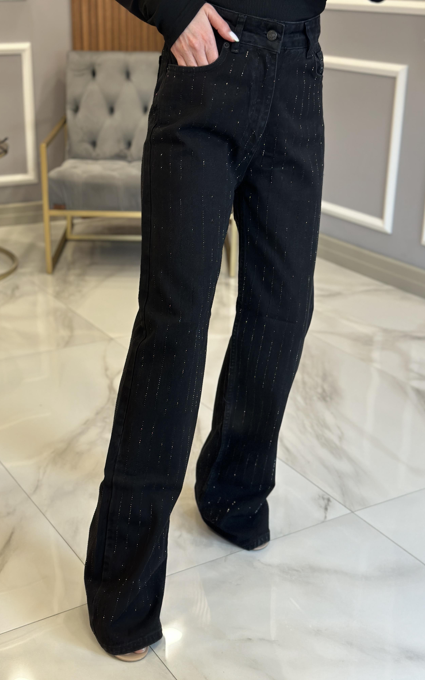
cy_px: 340
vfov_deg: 39.6
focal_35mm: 51
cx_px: 208
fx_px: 945
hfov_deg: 25.3
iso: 100
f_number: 1.78
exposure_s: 1/100
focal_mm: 6.86
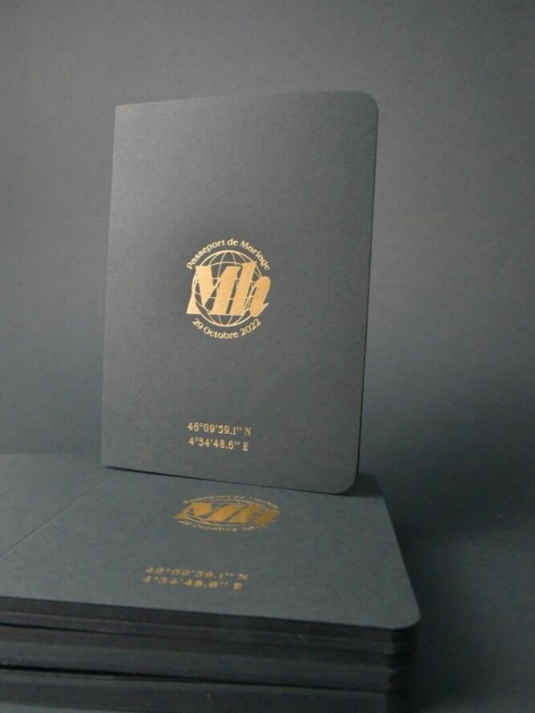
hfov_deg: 46.8
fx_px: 618
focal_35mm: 30
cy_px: 391
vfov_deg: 59.8
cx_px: 261
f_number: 13
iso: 6400
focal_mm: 18
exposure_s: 1/200
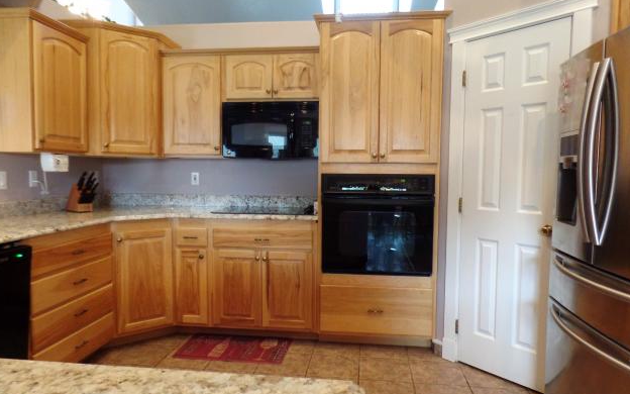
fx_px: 429
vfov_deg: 49.3
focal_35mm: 25
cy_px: 199
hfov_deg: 72.5
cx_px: 311
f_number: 2.8
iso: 320
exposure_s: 1/30
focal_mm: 4.1
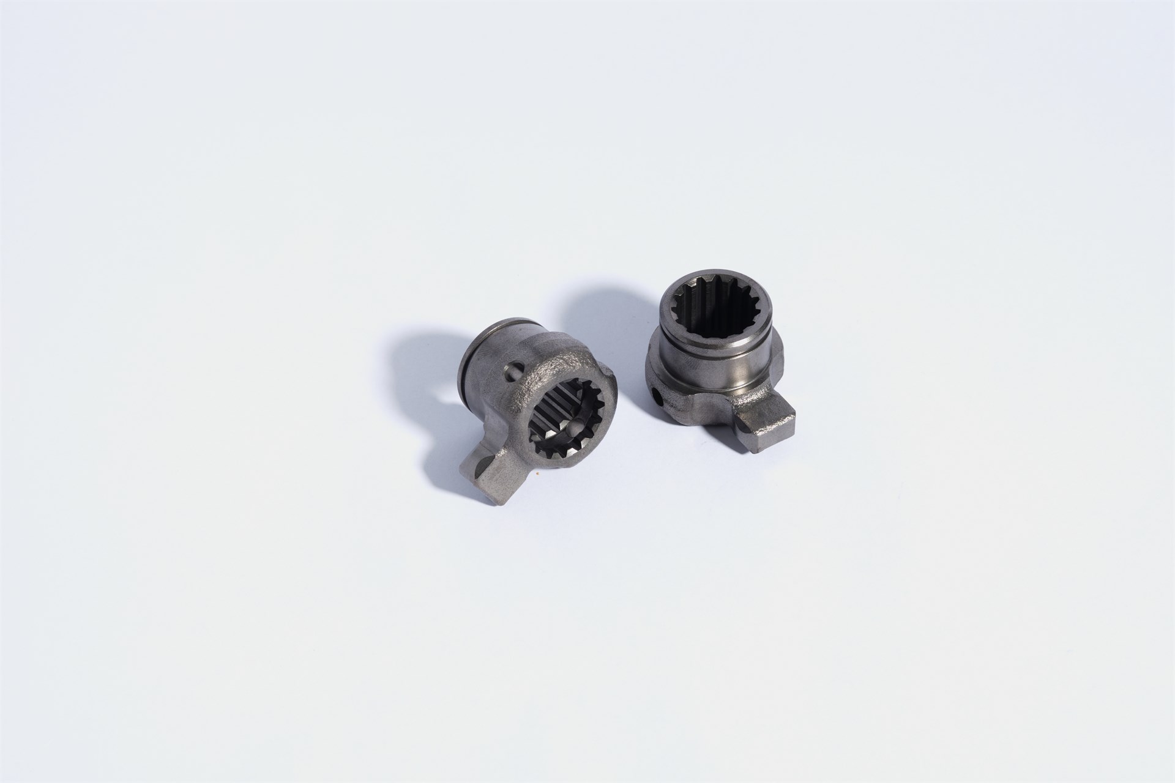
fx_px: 2448
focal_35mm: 75
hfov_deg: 27.0
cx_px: 588
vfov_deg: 18.2
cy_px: 392
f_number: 8
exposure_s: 1/125
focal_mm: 50
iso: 160
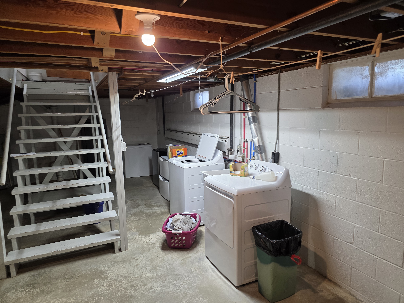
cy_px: 152
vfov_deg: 58.9
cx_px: 202
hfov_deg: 73.9
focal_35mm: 23
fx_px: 268
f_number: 1.7
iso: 160
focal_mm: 6.3
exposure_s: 1/120
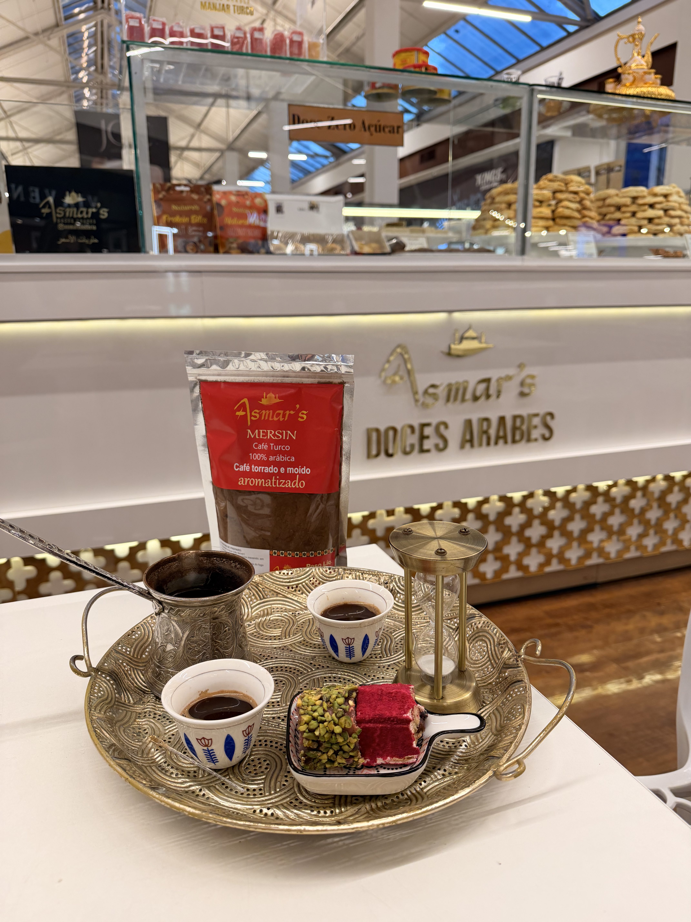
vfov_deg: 71.6
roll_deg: +0.7
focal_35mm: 24
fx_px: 639
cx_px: 346
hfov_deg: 56.8
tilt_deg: -14.8
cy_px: 461
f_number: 1.78
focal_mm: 6.76
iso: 160
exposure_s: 1/120
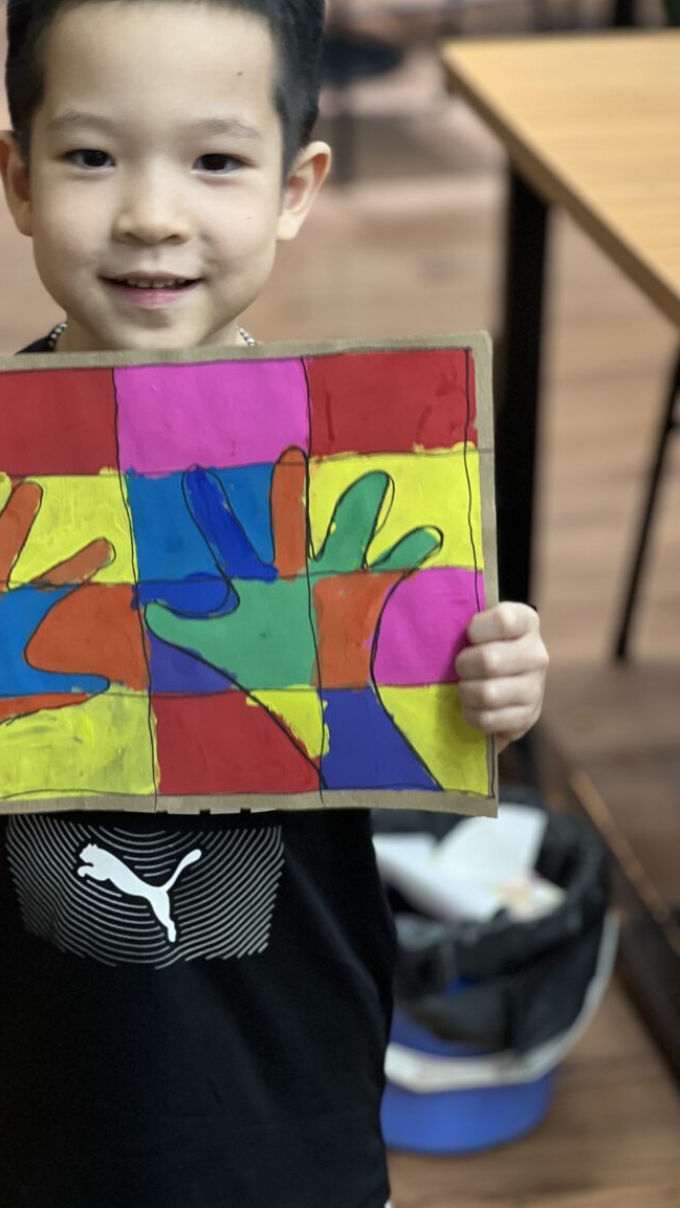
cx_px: 160
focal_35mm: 97
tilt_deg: -21.5
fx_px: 3108
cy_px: 525
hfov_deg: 12.4
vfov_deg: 22.0
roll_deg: -0.7
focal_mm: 9
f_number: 2.8
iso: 125
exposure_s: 1/33
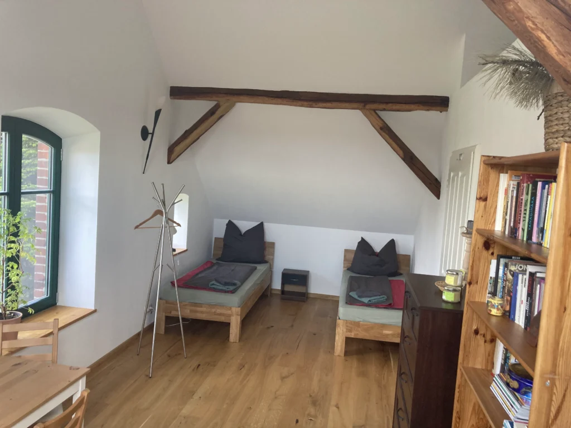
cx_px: 286
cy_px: 214
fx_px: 462
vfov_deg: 49.7
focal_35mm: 28
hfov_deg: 63.4
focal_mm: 3.99
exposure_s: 1/60
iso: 100
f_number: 1.8
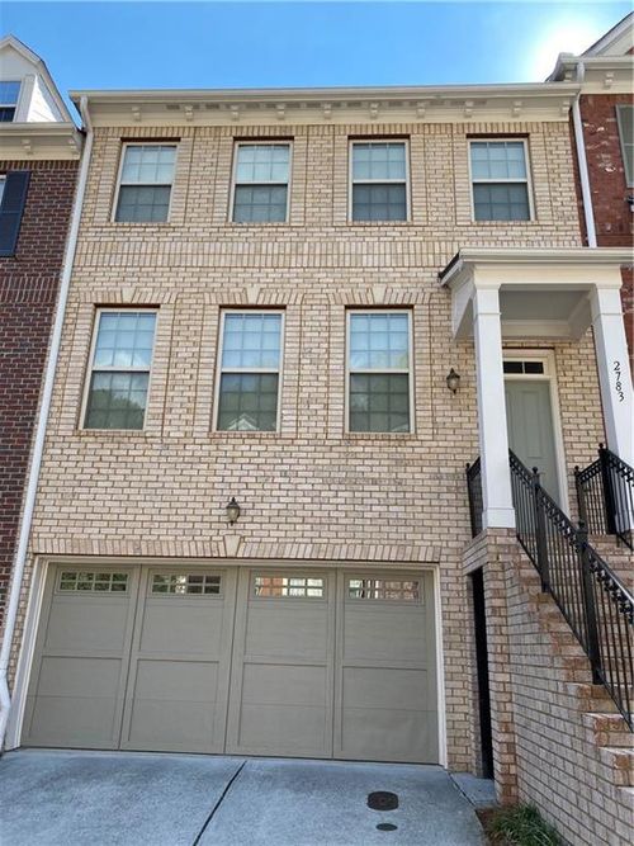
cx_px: 317
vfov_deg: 67.3
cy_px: 423
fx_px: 635
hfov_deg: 53.0
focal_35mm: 26
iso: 32
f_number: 1.8
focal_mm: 4.25
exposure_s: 1/772
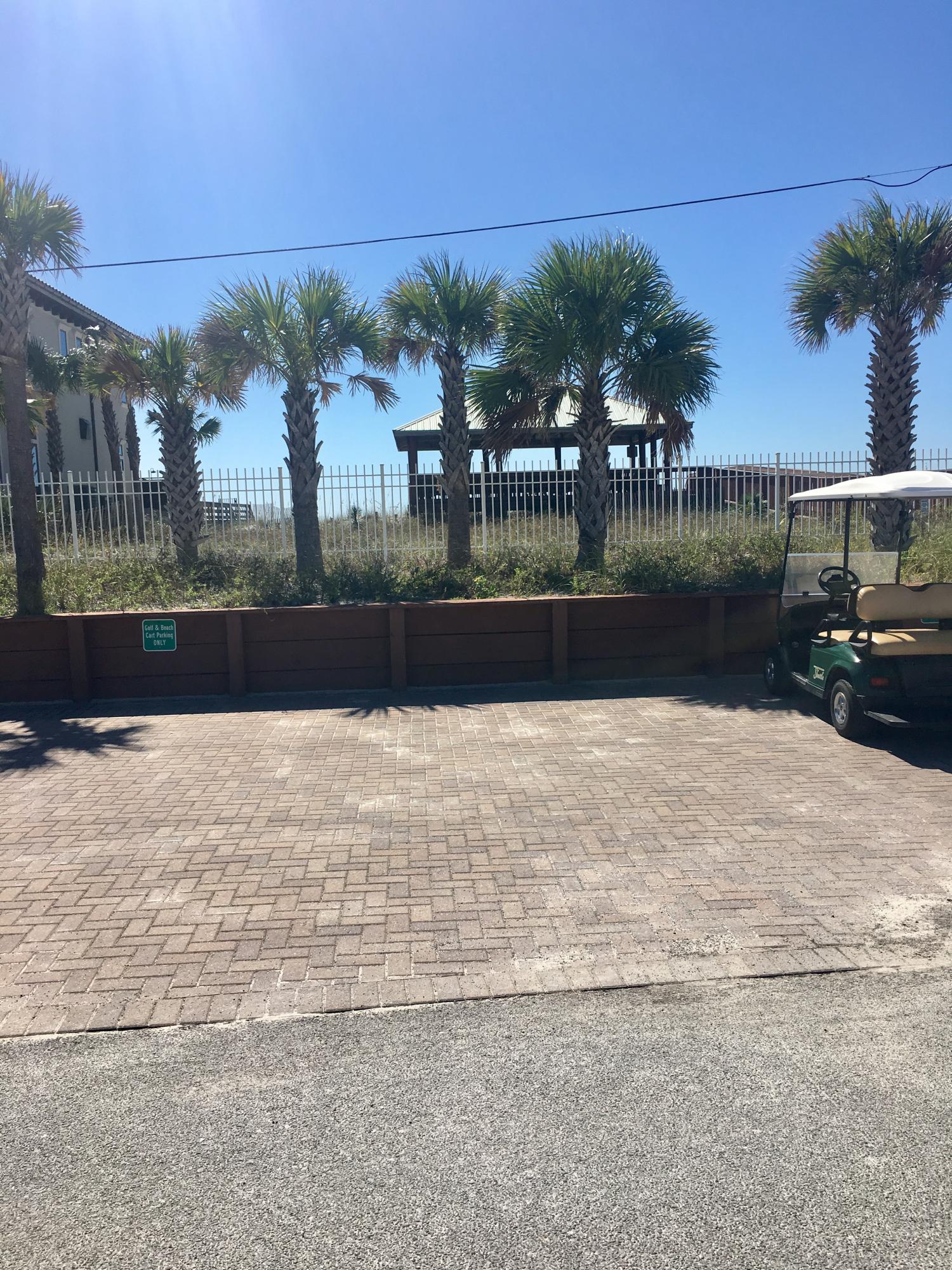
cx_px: 476
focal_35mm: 29
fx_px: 1063
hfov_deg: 48.2
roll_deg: +0.6
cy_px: 635
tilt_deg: -5.1
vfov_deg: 61.7
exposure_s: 1/2079
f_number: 2.2
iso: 25
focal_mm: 4.15
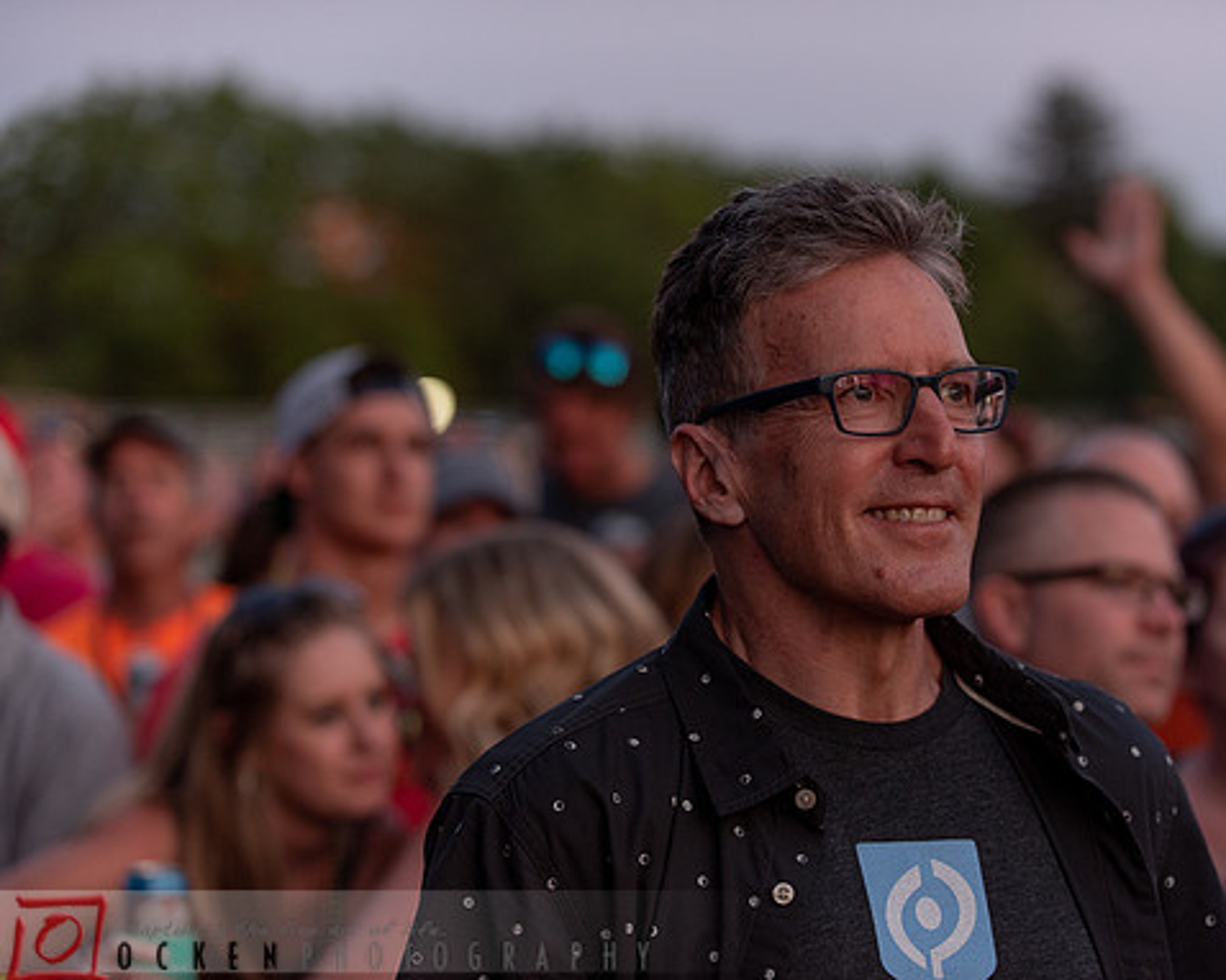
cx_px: 739
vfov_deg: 15.7
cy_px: 494
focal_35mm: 98
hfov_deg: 19.5
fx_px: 3554
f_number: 2.8
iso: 800
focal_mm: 86
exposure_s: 1/100
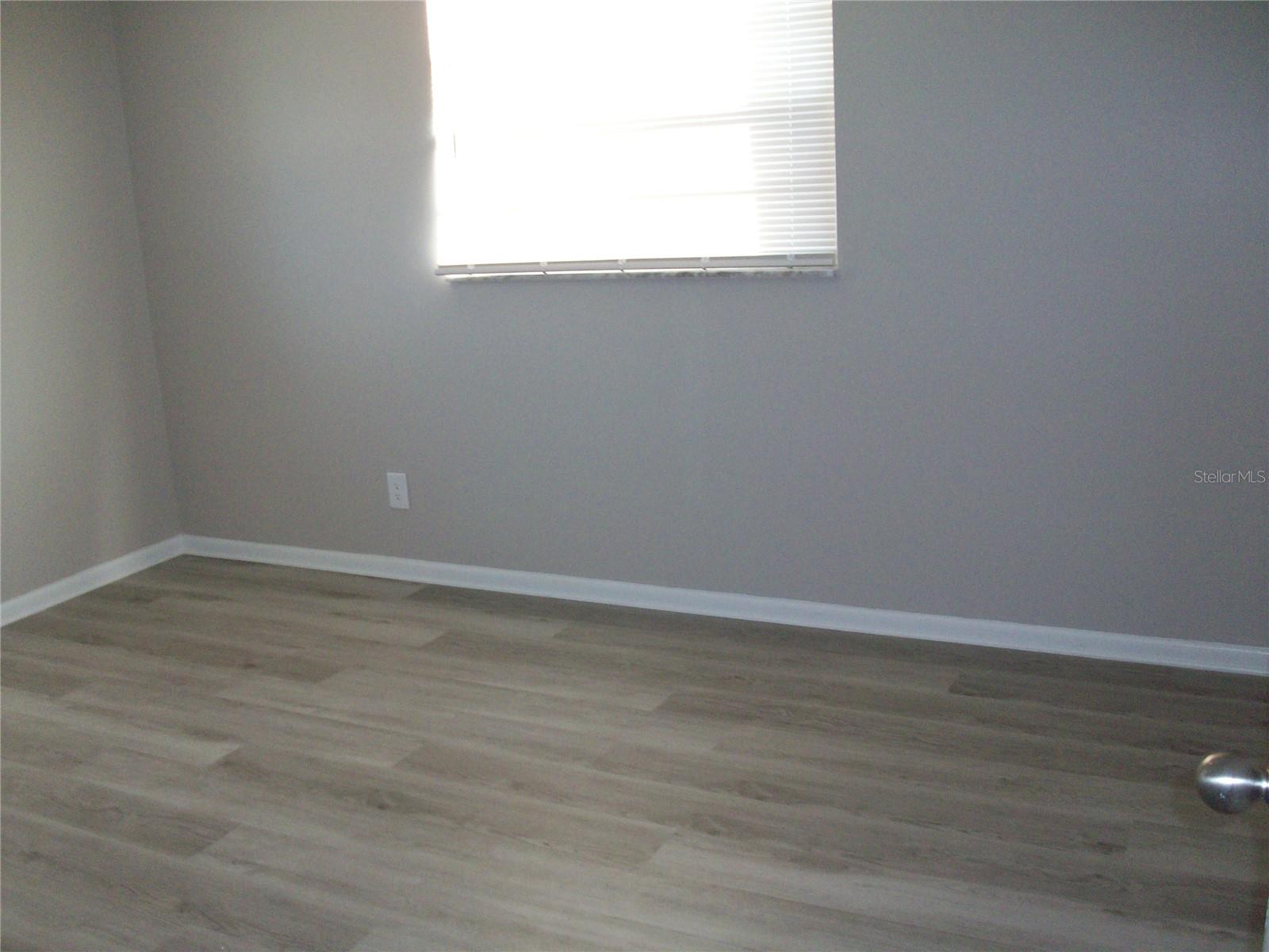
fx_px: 1246
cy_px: 476
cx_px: 634
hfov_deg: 54.0
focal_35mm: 34
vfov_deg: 41.8
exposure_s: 1/60
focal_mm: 5.7
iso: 160
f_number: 2.8
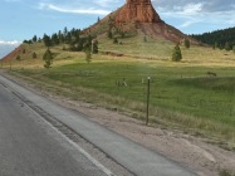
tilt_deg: +8.1
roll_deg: -0.7
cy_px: 33
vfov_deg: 27.9
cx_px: 177
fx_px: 346
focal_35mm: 51
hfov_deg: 36.6
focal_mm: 4.25
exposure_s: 1/637
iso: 32
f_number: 1.8
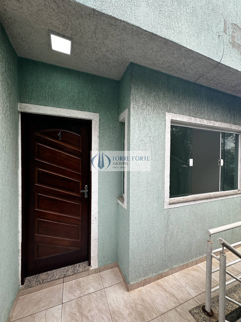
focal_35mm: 14
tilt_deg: +0.3
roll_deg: -1.5
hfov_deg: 85.7
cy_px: 161
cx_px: 120
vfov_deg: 102.1
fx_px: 130
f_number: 2.2
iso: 40
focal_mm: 2.22
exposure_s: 1/249
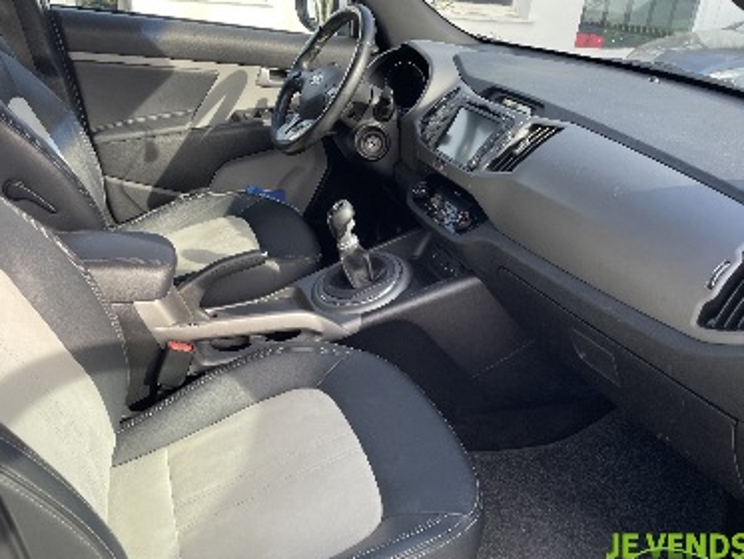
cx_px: 345
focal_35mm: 29
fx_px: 623
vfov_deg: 48.2
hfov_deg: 61.6
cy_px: 297
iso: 32
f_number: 1.6
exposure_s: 1/333
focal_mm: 4.2
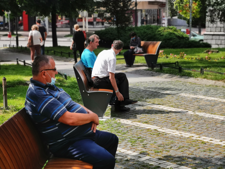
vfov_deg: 18.2
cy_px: 84
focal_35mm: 81
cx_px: 112
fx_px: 526
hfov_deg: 24.1
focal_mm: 7.48
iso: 50
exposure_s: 1/864
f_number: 2.4
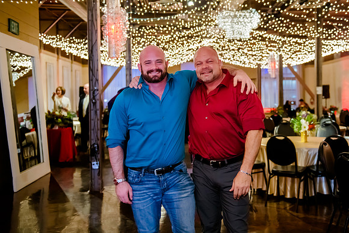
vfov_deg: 30.1
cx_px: 204
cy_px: 109
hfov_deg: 43.7
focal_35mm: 45
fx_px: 434
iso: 3200
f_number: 2.8
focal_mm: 38
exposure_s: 1/80
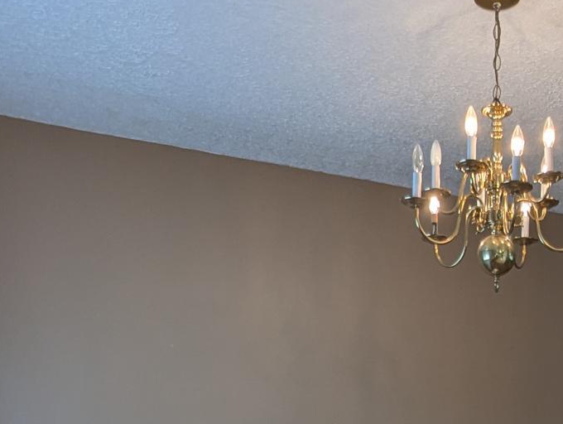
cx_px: 488
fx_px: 635
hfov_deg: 44.3
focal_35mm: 39
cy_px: 590
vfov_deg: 28.3
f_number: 2.2
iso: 42
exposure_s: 1/30
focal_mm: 1.95
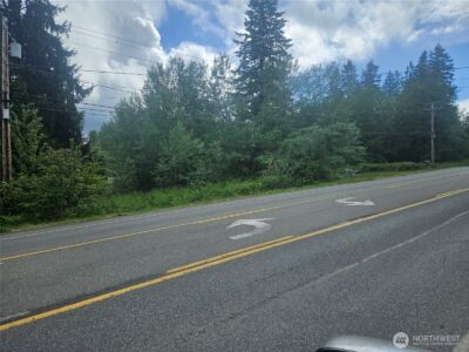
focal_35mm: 23
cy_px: 176
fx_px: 312
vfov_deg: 58.9
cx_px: 234
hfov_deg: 73.9
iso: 25
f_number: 1.8
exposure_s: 1/2378
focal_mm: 5.4
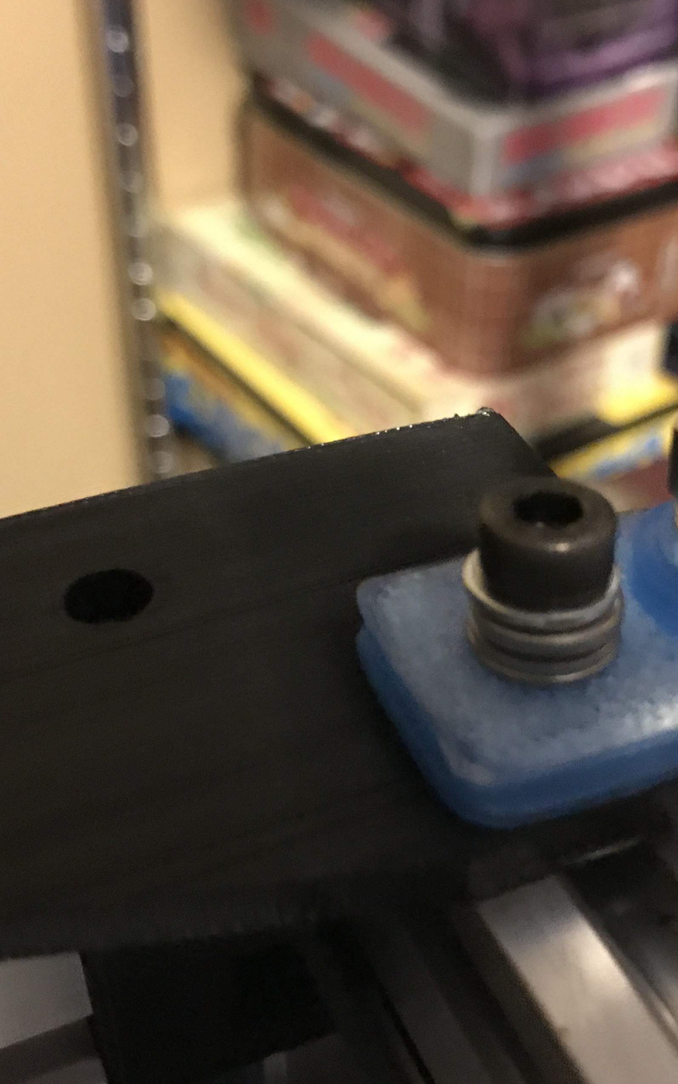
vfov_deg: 42.6
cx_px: 450
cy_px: 531
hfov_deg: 27.3
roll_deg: -3.3
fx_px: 1390
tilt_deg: -37.6
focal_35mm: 47
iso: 160
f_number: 1.8
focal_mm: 3.99
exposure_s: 1/4
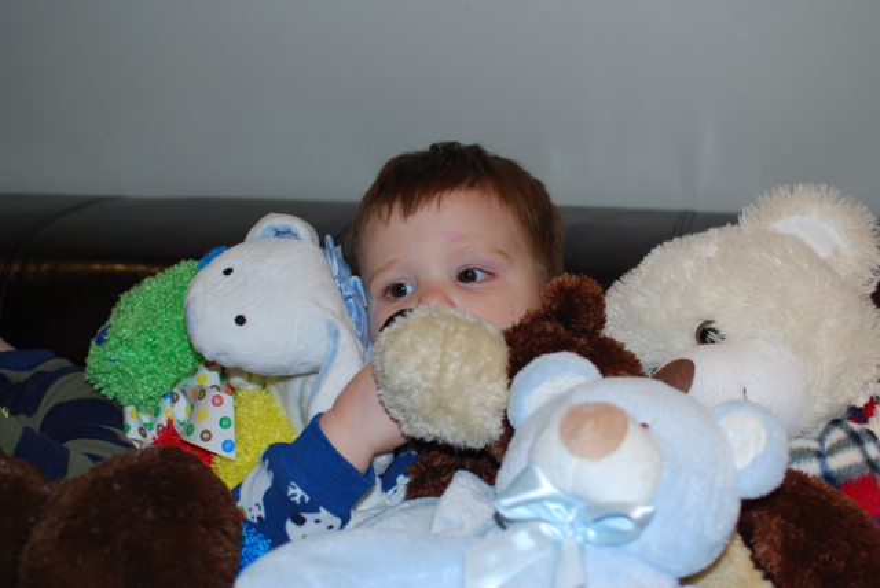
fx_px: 1284
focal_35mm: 52
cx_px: 440
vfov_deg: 25.8
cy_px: 294
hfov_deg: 37.8
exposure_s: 1/60
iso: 200
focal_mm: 35
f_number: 2.8
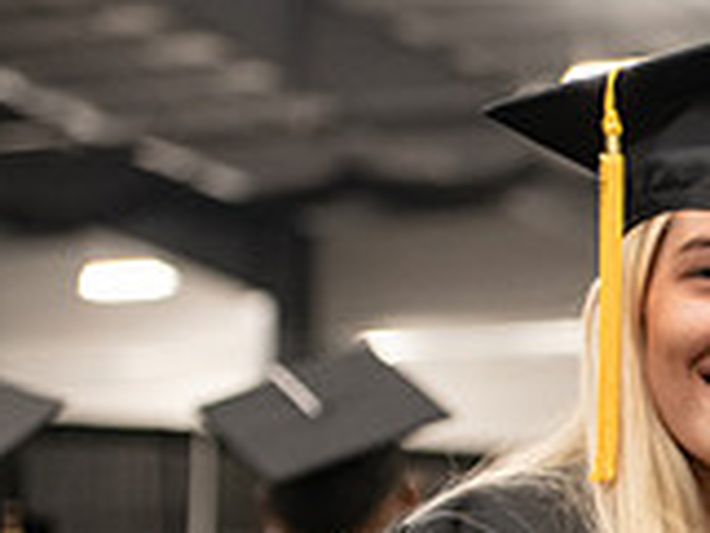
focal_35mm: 243
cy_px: 566
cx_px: 1257
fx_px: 4988
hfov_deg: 7.9
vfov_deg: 6.1
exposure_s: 1/160
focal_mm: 70
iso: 2500
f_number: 3.5
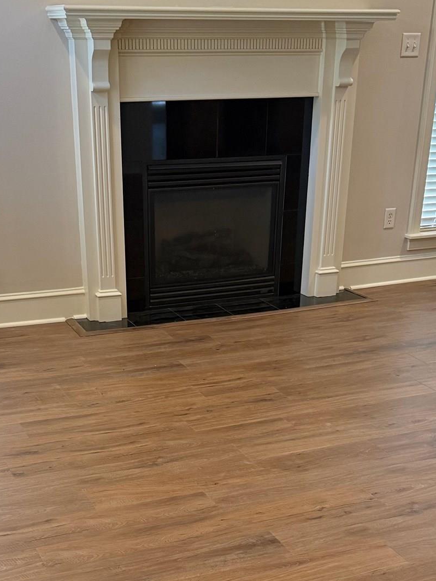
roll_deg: -1.3
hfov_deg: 28.0
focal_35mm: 52
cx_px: 196
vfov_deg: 34.3
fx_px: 873
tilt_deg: -28.9
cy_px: 549
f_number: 1.78
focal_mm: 6.76
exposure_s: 1/60
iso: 320
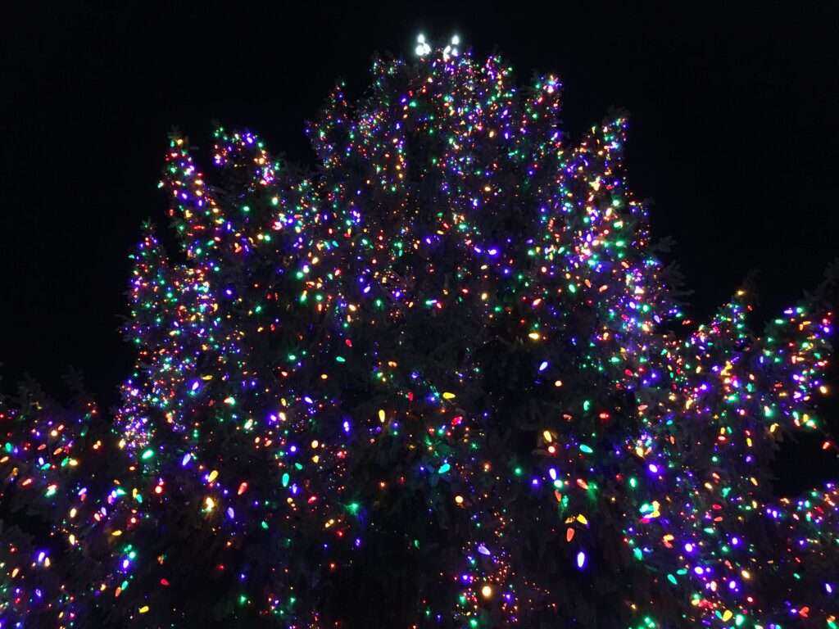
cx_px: 420
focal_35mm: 29
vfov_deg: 48.2
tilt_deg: +47.4
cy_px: 314
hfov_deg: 61.7
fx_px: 703
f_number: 2.2
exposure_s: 1/15
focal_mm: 4.15
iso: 250
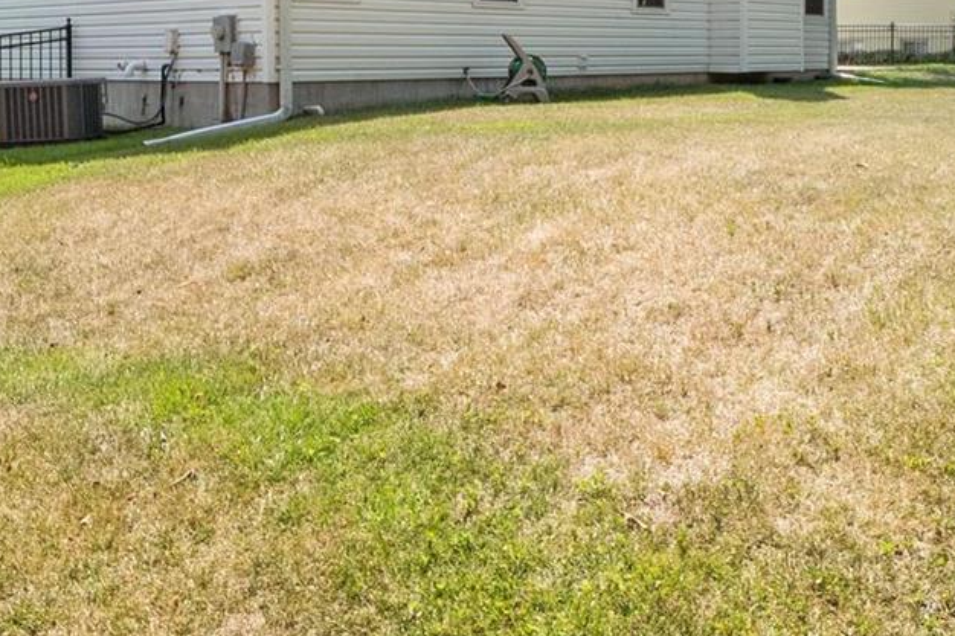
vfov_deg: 28.1
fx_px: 1220
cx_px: 679
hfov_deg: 41.9
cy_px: 61
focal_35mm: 46
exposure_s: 1/800
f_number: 8
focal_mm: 9
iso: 400
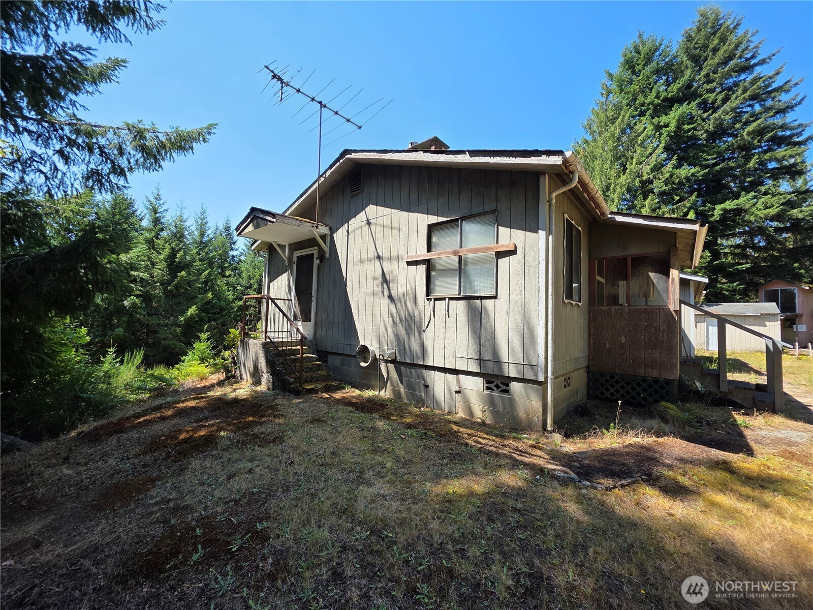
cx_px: 406
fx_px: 305
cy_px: 305
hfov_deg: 106.2
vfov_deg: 89.9
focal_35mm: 13
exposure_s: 1/864
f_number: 1.9
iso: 40
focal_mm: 2.2
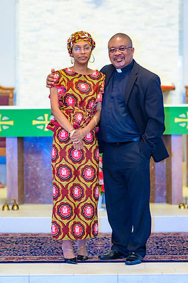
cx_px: 94
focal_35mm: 157
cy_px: 142
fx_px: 1230
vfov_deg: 13.1
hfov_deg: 8.7
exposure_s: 1/80
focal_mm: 105
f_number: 2
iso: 560
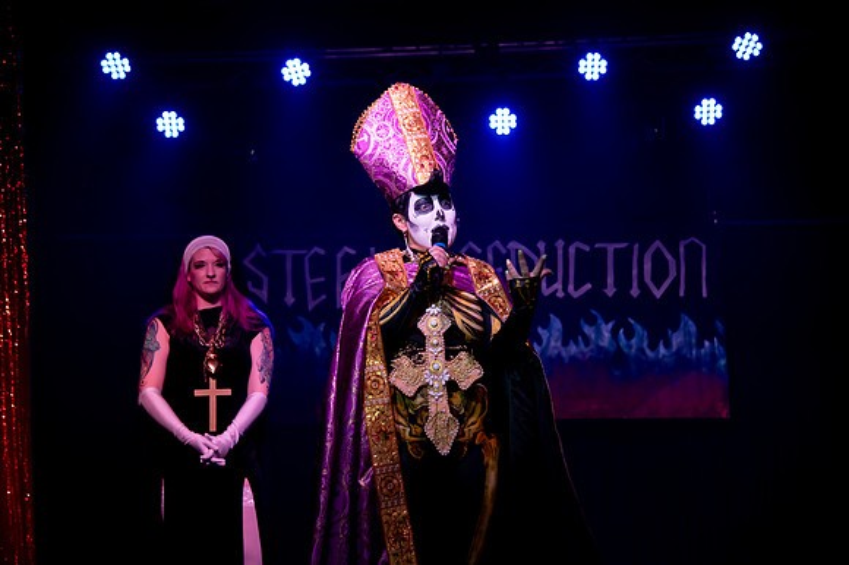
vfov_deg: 20.6
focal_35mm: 66
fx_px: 1556
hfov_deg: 30.5
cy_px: 282
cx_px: 424
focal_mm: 66
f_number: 4
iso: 5000
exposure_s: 1/80
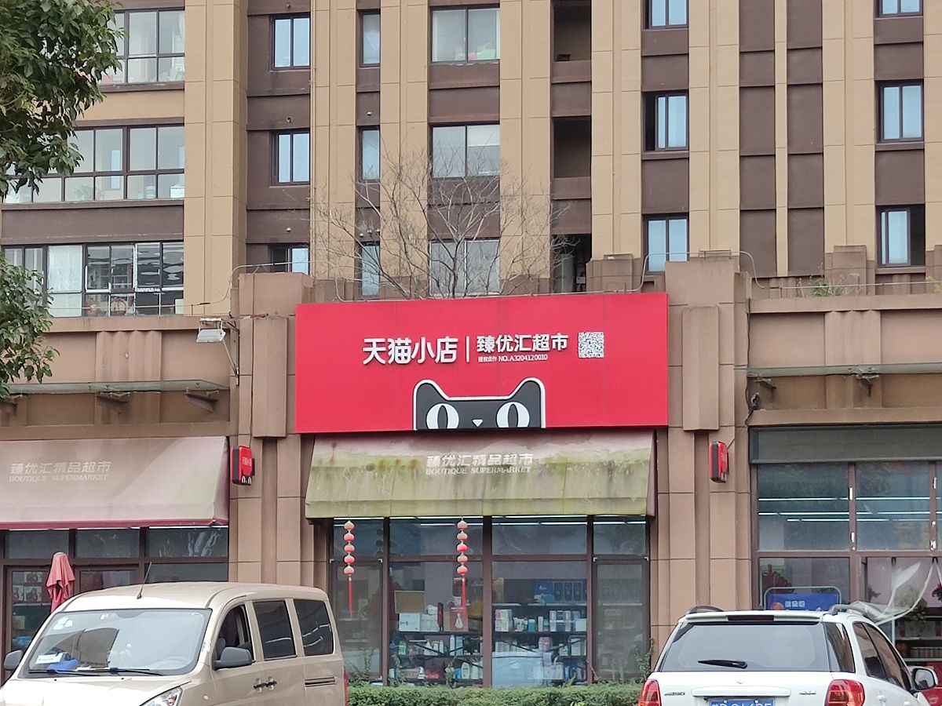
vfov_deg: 13.3
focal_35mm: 111
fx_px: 3021
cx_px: 471
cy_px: 353
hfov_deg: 17.7
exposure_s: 1/125
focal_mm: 6.72
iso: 50
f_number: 1.69
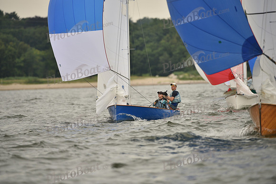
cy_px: 92
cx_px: 138
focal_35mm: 400
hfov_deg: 5.2
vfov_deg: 3.4
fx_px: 3067
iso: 320
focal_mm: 400
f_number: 4.5
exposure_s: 1/1250
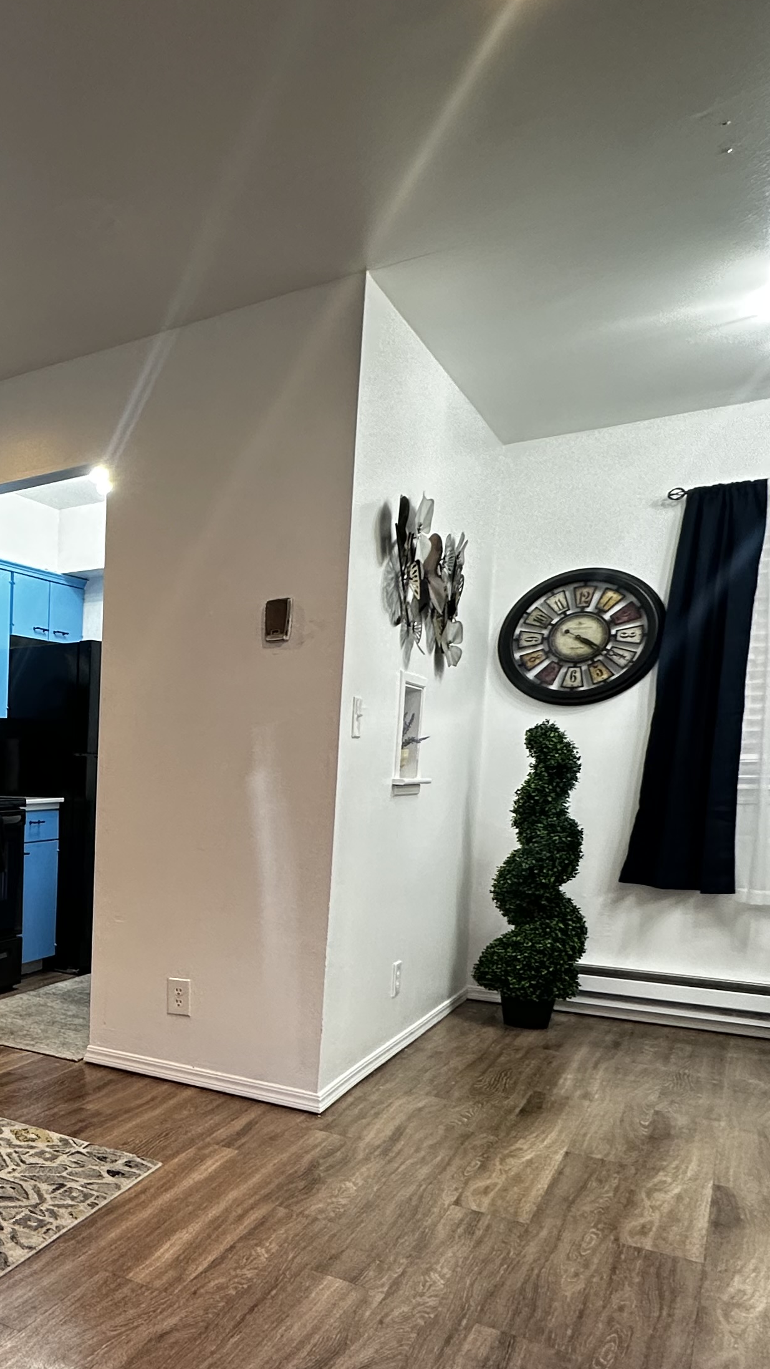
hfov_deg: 32.5
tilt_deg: -6.6
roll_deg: +0.4
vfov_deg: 66.5
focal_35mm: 28
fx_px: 1016
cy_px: 883
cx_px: -203
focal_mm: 2.22
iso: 160
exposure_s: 1/60
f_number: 2.2
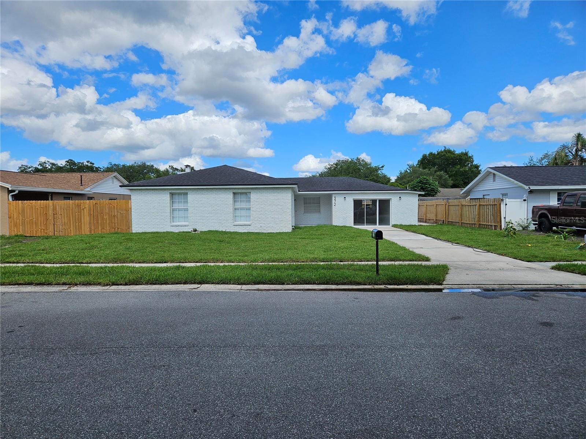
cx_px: 293
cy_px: 220
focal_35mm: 23
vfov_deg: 58.9
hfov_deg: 73.9
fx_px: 389
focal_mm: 5.4
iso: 25
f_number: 1.8
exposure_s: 1/1894
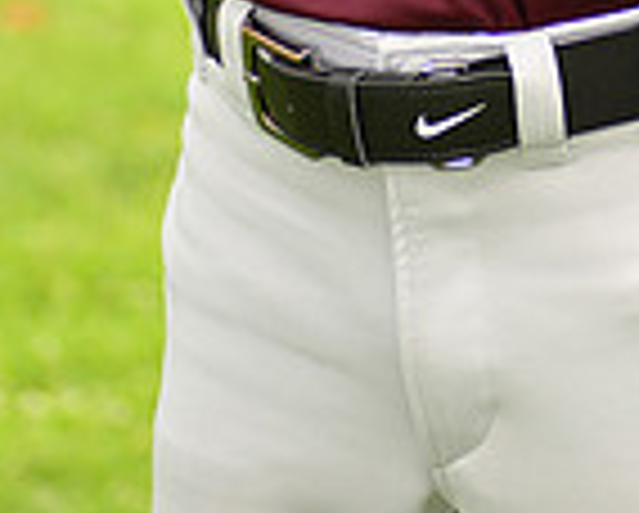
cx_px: 542
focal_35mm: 517
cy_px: -770
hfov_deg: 3.7
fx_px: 9791
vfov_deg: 3.0
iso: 100
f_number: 5
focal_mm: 135
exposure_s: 1/250
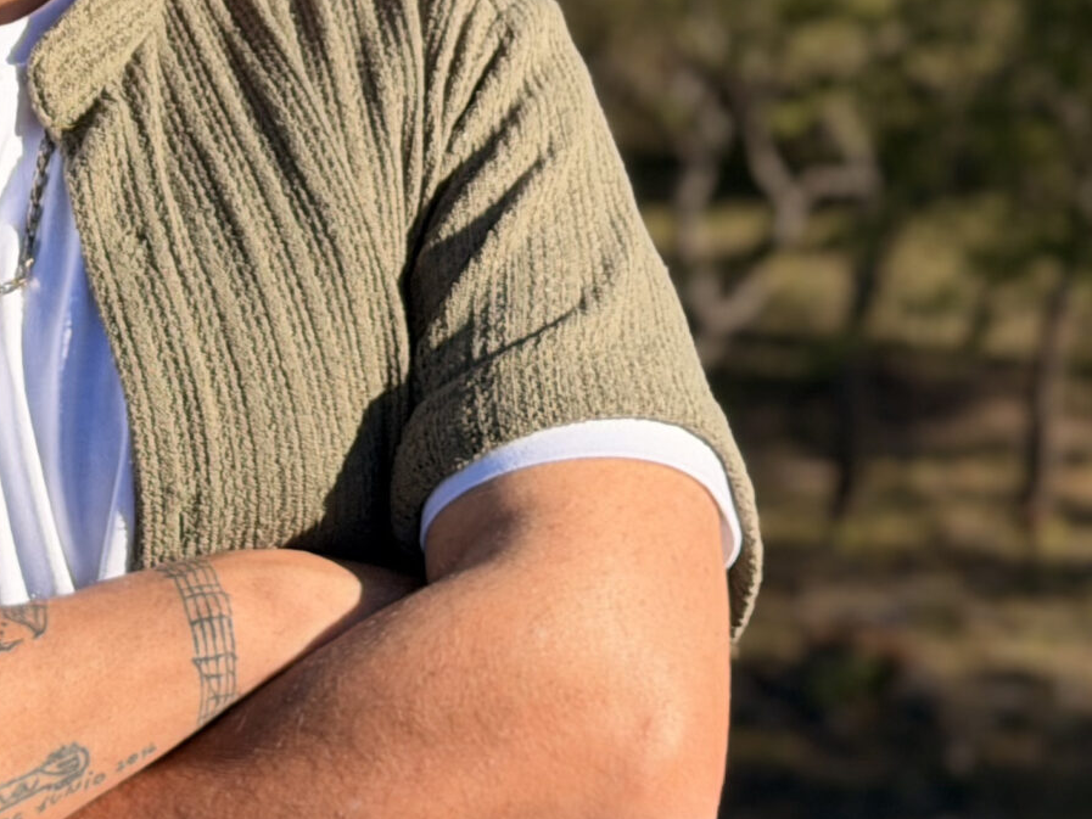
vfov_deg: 10.7
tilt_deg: -3.5
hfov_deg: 14.1
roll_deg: -1.5
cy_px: -83
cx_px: -57
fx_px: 4322
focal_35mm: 137
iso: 64
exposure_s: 1/4098
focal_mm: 6.76
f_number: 1.78
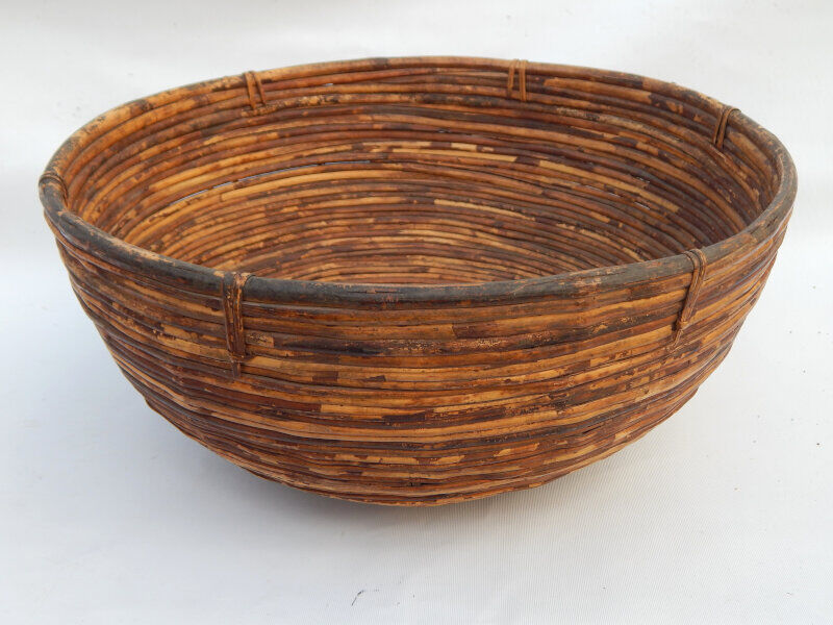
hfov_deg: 43.9
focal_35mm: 43
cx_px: 416
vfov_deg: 33.6
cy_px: 312
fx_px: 1035
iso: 125
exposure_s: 1/320
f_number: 3.6
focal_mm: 7.7
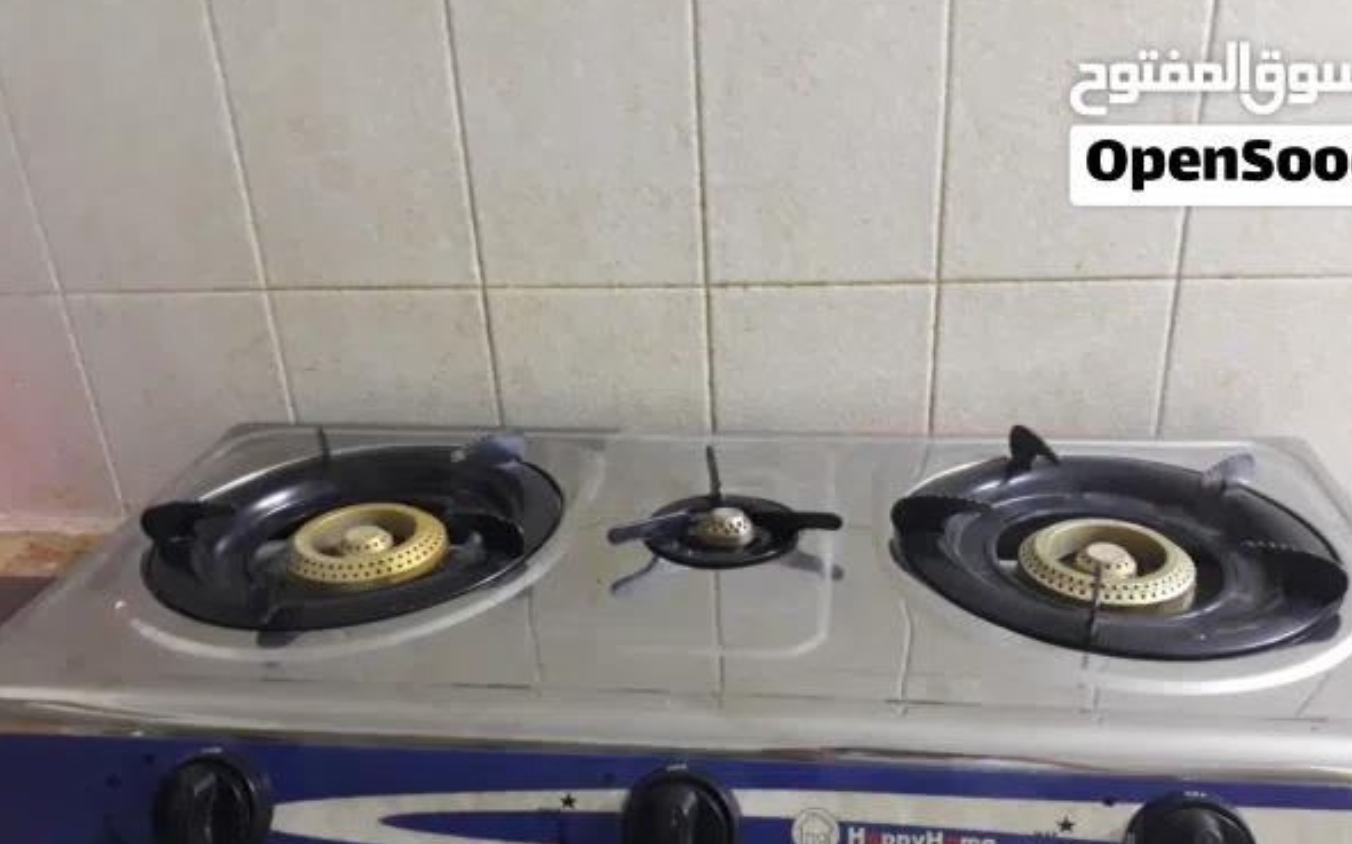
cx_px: 725
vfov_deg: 40.3
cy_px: 535
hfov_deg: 61.2
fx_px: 1142
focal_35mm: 31
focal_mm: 3.71
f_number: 1.7
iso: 320
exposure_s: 1/25
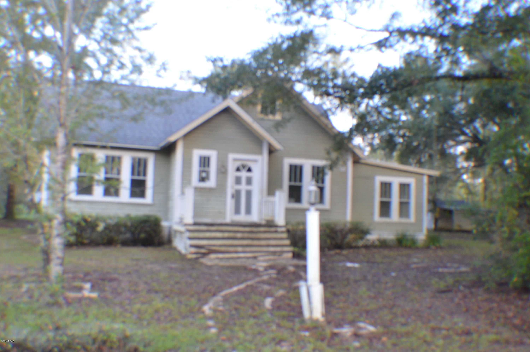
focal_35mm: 39
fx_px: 574
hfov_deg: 49.6
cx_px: 265
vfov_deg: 34.1
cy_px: 176
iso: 400
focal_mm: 26
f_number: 4.2
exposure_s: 1/80
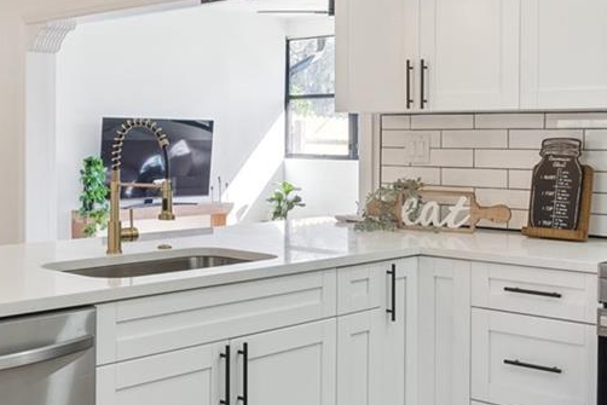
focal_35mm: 51
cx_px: 239
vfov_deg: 26.4
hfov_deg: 38.7
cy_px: 149
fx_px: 860
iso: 200
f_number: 9
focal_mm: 16
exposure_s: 1/15
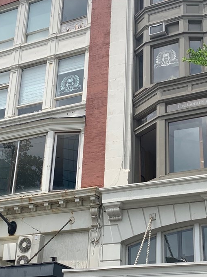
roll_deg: -1.1
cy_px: 166
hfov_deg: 25.1
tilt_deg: +23.7
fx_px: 463
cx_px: 129
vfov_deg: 33.1
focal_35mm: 58
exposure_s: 1/1661
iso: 25
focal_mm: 4.25
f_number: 1.8
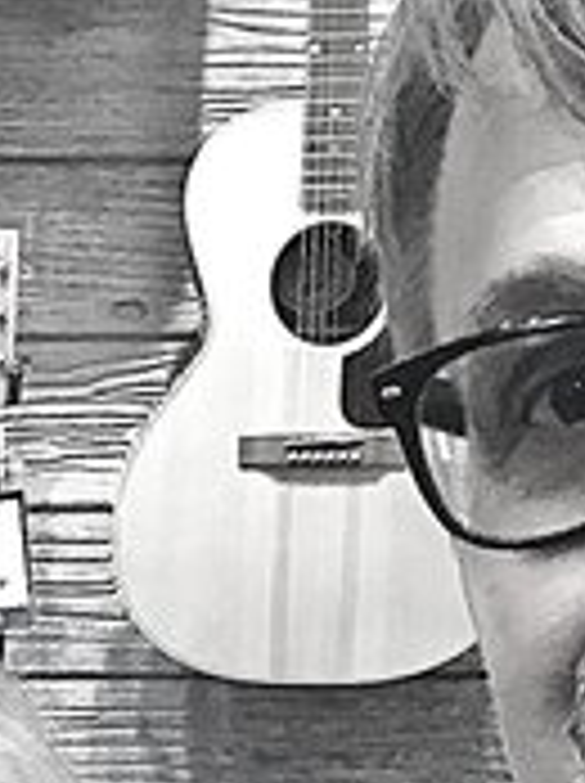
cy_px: 1708
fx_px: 4021
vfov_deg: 10.1
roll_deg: +0.0
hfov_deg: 8.2
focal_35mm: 178
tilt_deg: -16.5
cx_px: -256
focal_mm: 4.15
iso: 100
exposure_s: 1/30
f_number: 2.2
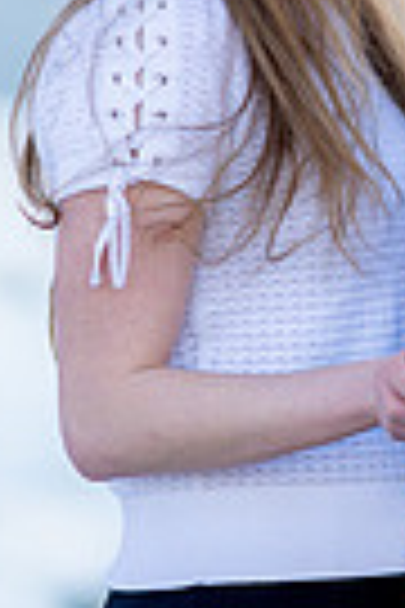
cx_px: 428
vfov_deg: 7.3
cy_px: 257
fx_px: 4775
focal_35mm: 283
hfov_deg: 4.8
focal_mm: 85
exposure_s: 1/1600
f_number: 1.4
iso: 100
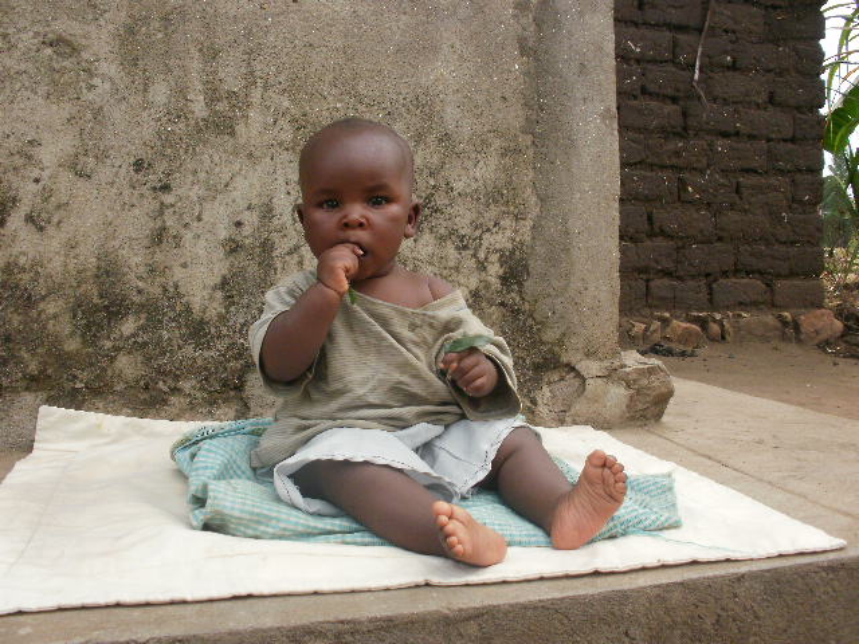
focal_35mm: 36
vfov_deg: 39.7
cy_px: 322
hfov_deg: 51.4
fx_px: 893
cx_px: 430
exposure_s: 1/80
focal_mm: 6.3
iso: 100
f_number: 5.6
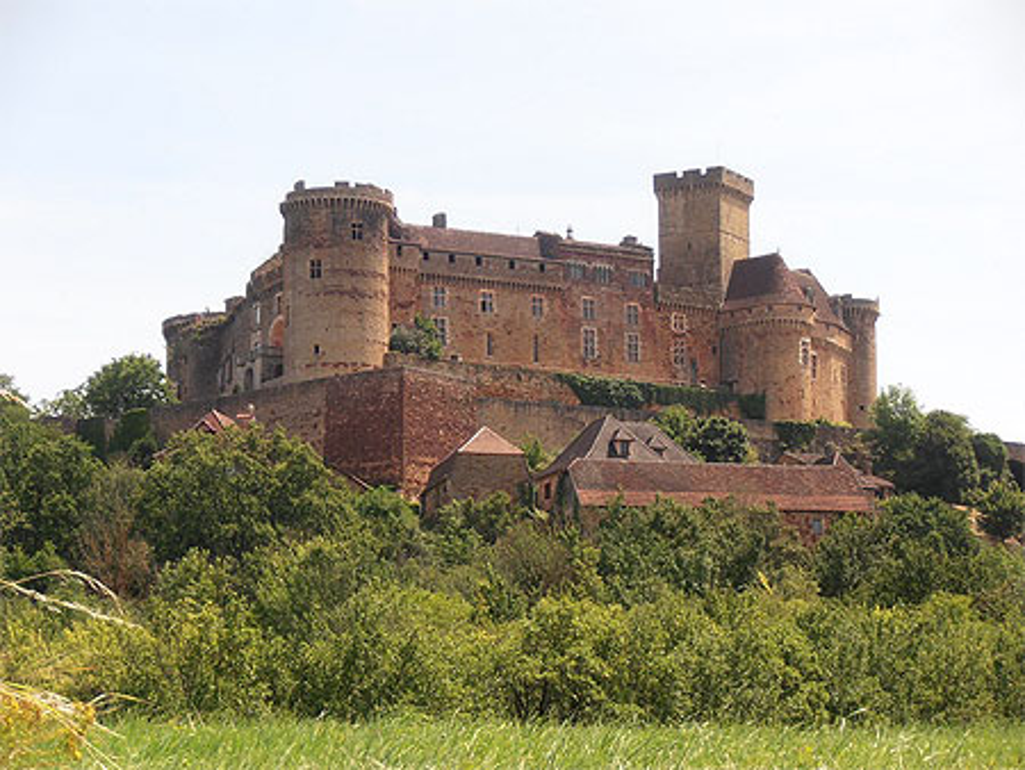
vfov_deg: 10.8
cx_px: 512
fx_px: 4088
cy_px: 385
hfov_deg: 14.3
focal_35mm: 138
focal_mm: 24.39
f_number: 5.8
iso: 80
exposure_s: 1/250
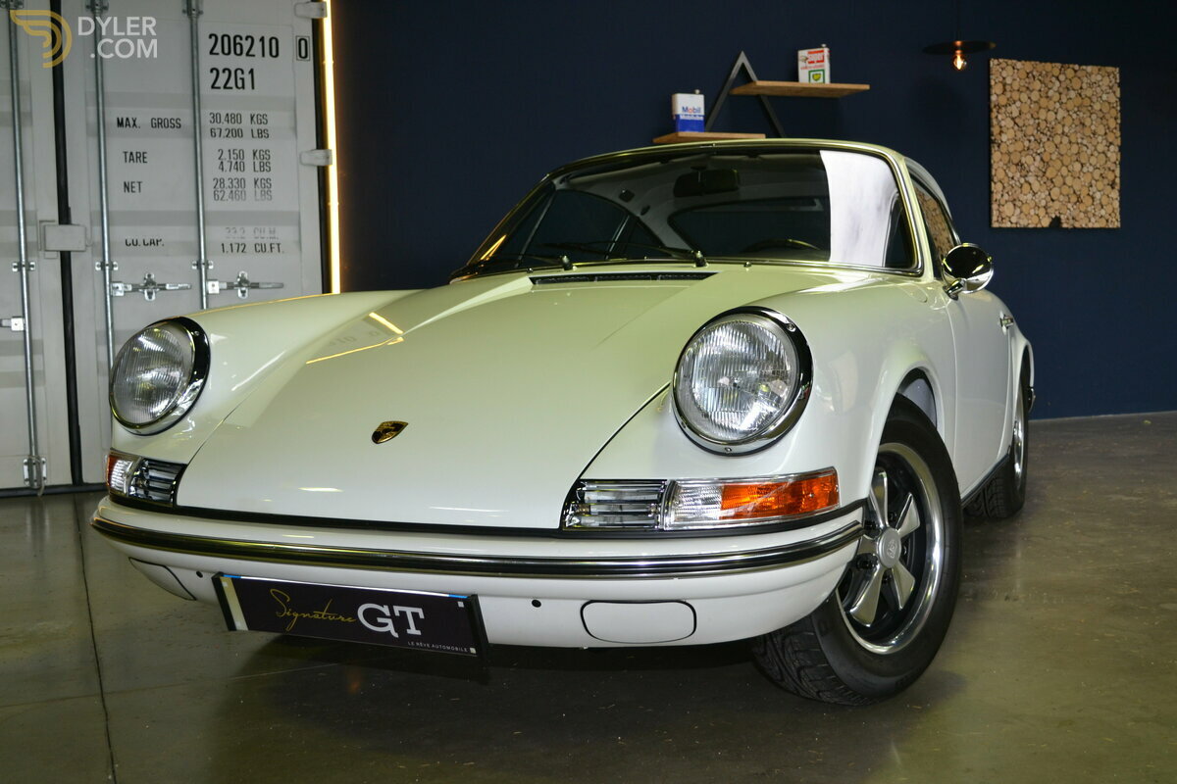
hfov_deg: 49.6
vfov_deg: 34.2
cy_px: 392
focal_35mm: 39
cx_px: 588
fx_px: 1275
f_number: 4.5
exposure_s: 1/80
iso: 400
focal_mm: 26
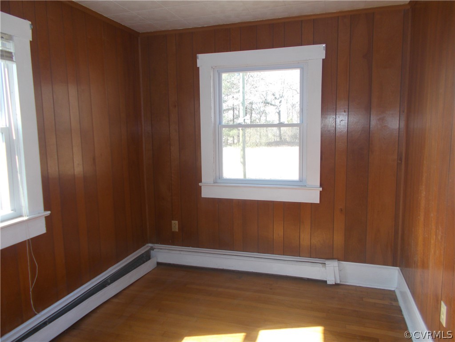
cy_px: 171
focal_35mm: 26
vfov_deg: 53.1
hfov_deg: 67.3
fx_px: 342
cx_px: 228
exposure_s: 1/40
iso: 80
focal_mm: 4.6
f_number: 3.2
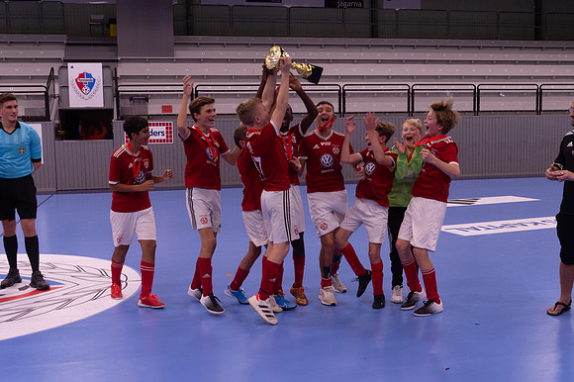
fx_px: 691
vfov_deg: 30.9
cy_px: 191
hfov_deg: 45.1
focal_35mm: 43
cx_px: 287
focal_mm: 40
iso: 1600
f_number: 3.5
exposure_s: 1/200
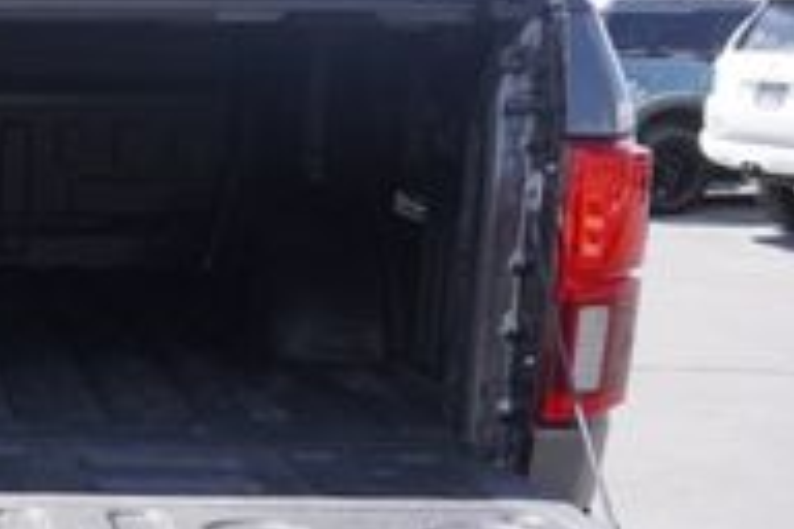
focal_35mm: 80
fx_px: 1764
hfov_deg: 23.0
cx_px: -186
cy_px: 467
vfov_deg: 16.8
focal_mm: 16
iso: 100
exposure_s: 1/160
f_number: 6.3
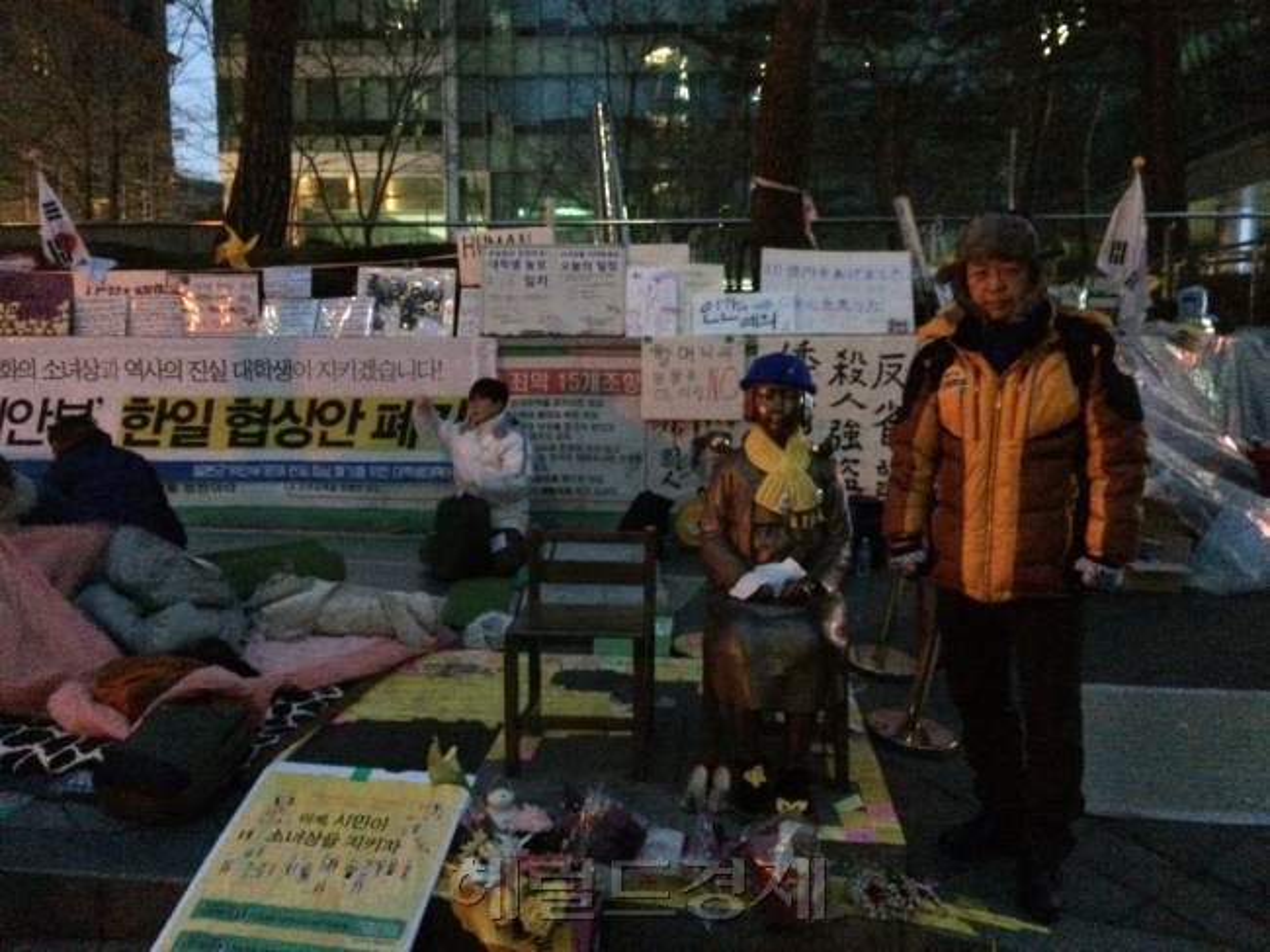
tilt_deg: -6.0
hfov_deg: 61.7
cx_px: 635
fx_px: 1064
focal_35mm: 29
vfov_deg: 48.2
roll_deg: +2.0
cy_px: 476
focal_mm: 4.15
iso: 2000
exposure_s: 1/15
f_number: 2.2
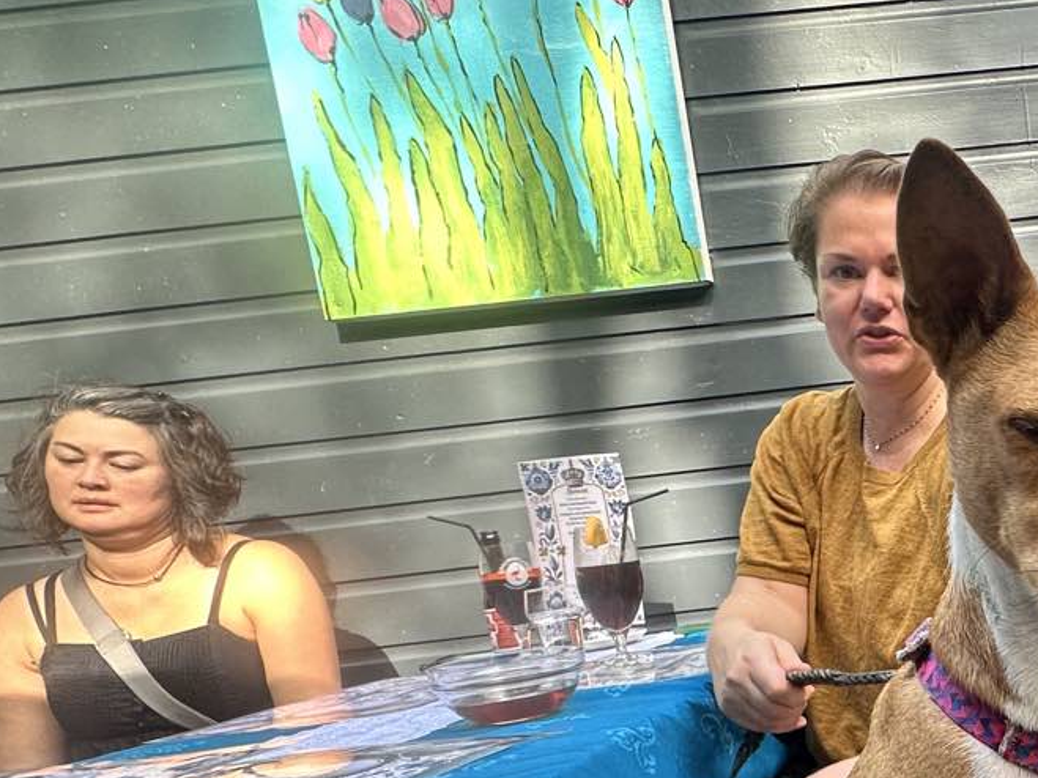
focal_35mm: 34
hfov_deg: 44.3
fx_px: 1019
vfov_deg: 40.0
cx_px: 1079
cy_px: 630
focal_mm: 2.22
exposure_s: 1/99
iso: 50
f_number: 2.2
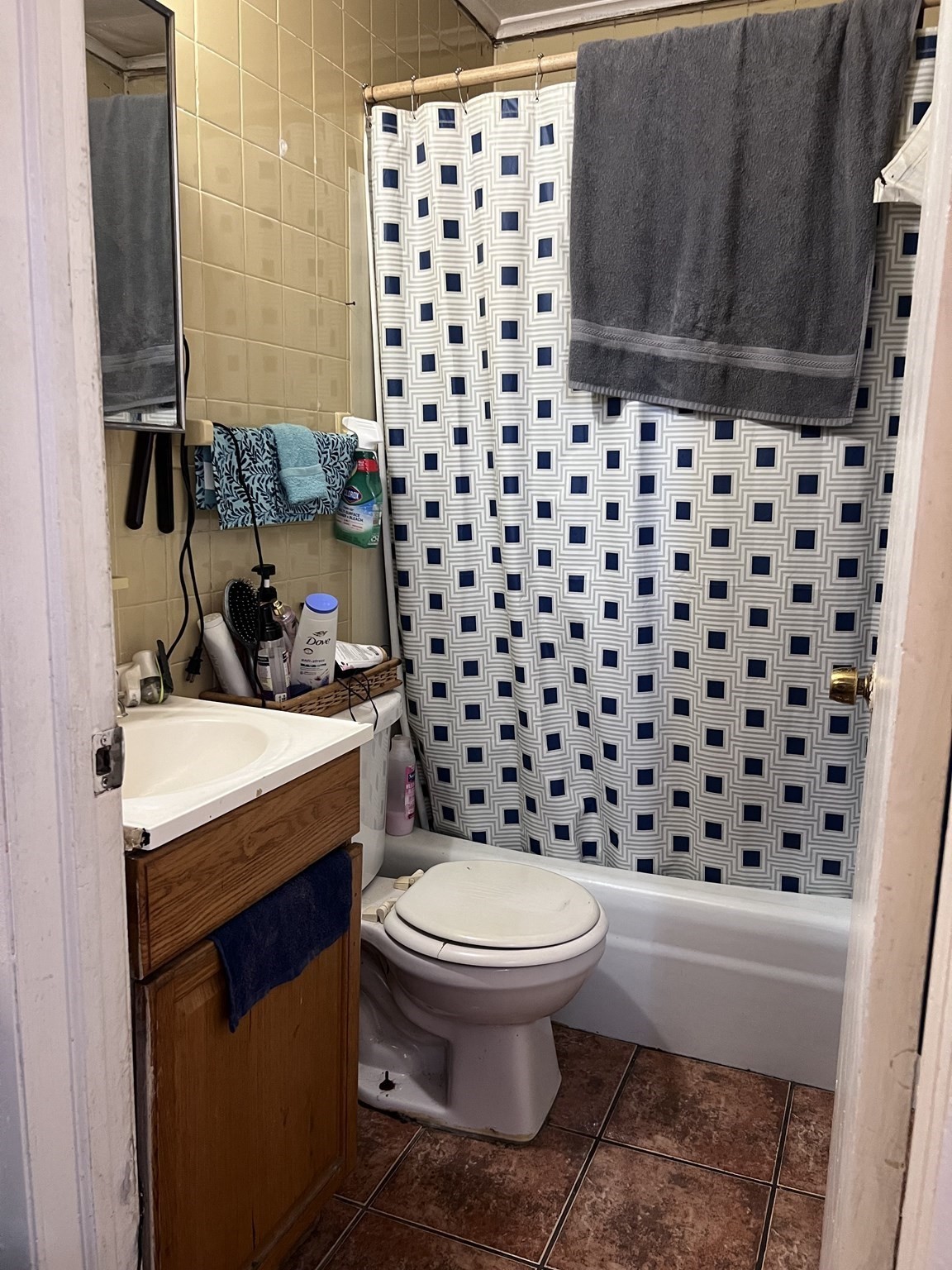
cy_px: 635
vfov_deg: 67.3
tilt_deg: -8.8
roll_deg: -1.0
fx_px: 953
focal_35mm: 26
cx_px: 476
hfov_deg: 53.1
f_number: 1.5
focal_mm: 5.7
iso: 320
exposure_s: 1/60
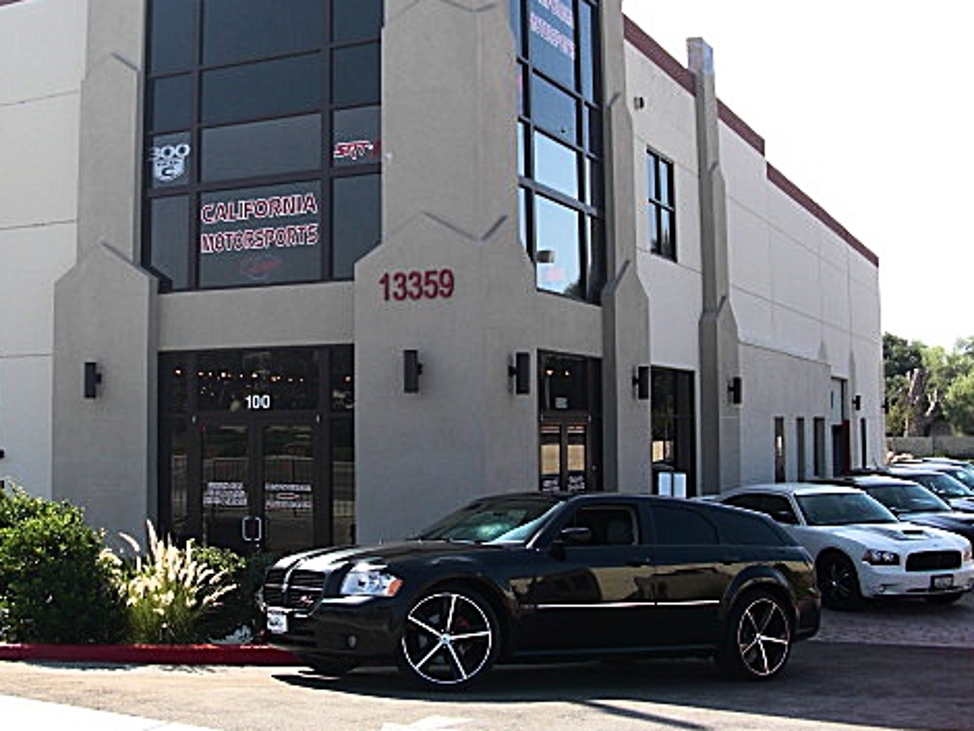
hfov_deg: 38.7
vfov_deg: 29.6
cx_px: 390
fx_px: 1379
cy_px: 296
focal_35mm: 49
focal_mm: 6.3
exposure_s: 1/500
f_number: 2.8
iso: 50
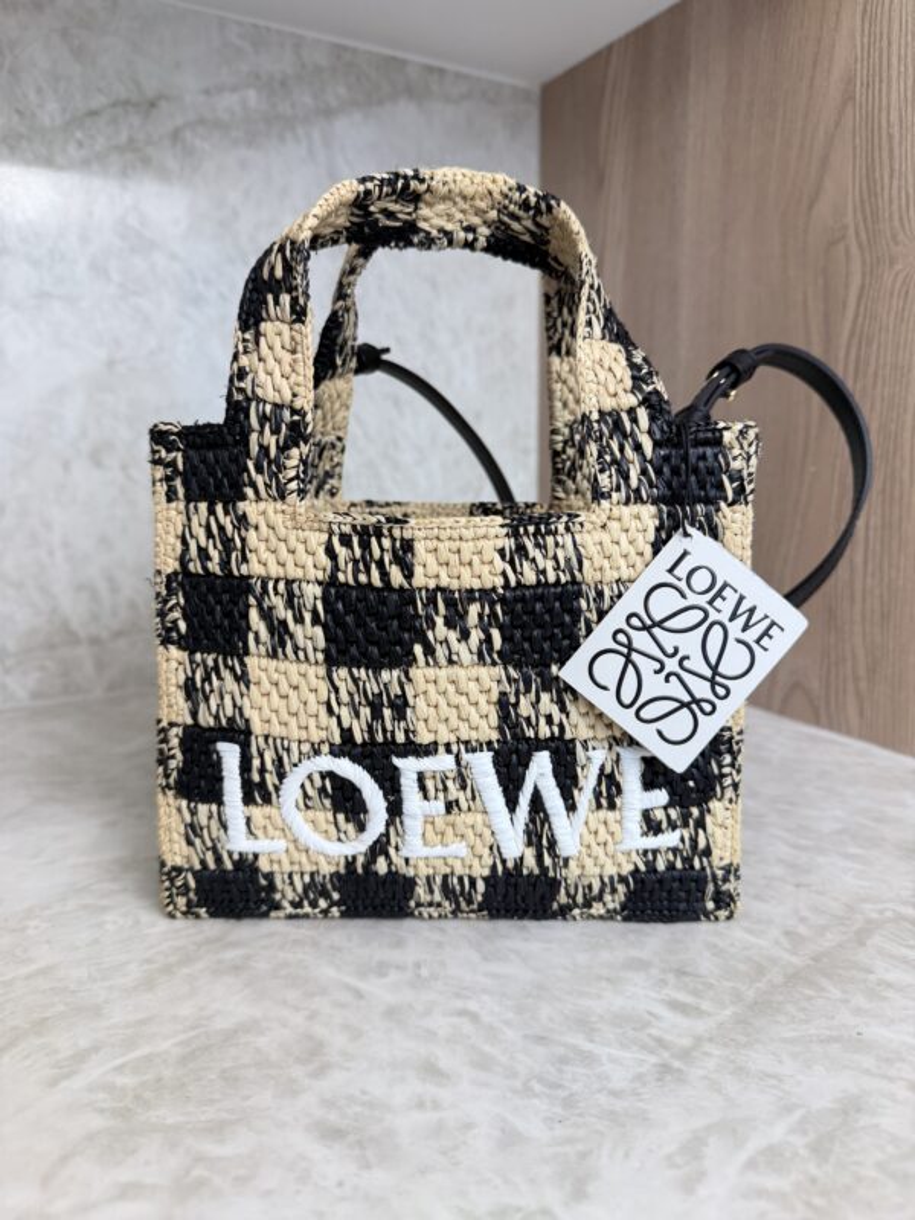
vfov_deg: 71.6
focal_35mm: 24
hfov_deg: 56.8
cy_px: 610
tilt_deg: -10.0
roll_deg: +0.3
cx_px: 458
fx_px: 846
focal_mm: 6.76
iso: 100
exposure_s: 1/120
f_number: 1.78
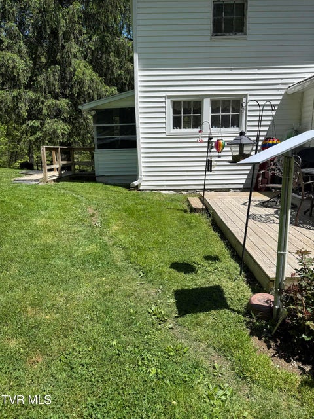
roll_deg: +0.0
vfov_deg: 71.6
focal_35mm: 24
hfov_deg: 56.8
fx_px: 290
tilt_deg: -13.5
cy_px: 210
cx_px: 157
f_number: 1.78
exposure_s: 1/3953
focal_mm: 6.76
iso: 80
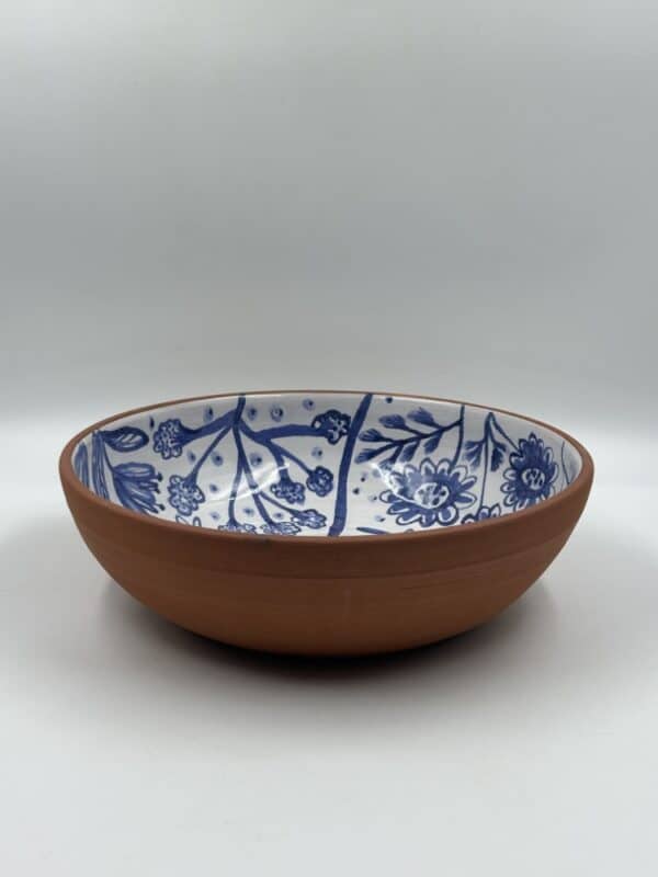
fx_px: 1217
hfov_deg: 30.3
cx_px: 329
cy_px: 438
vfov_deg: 39.7
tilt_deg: -16.6
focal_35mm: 48
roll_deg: -1.6
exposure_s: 1/355
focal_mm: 6.86
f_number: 1.78
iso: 64
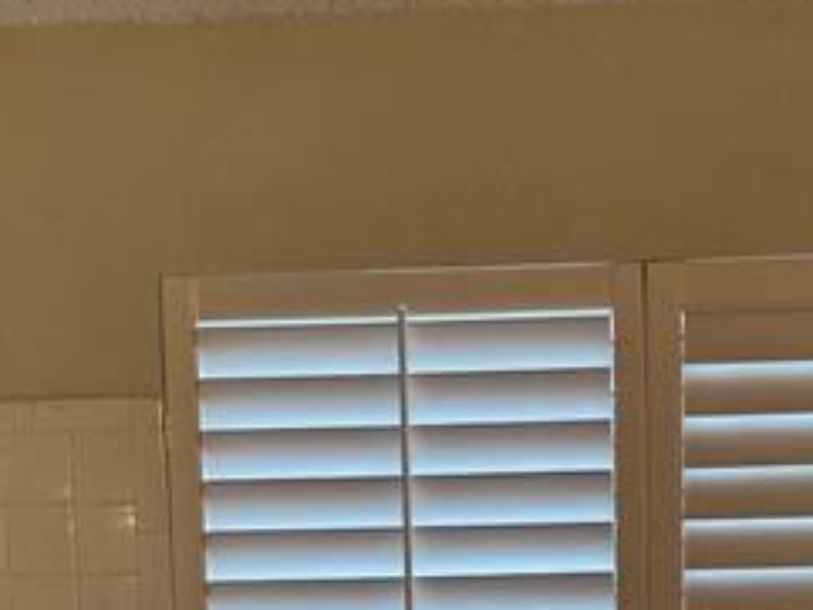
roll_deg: +0.9
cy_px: 1028
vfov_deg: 13.3
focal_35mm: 102
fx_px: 2397
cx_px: 523
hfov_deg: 19.2
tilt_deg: -7.4
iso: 80
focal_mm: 6.76
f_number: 1.78
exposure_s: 1/120
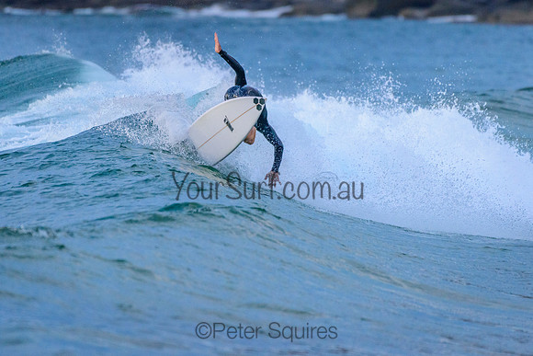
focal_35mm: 613
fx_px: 9079
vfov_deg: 2.2
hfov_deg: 3.4
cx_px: 230
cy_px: 149
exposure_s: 1/2000
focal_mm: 500
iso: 1800
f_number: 5.6
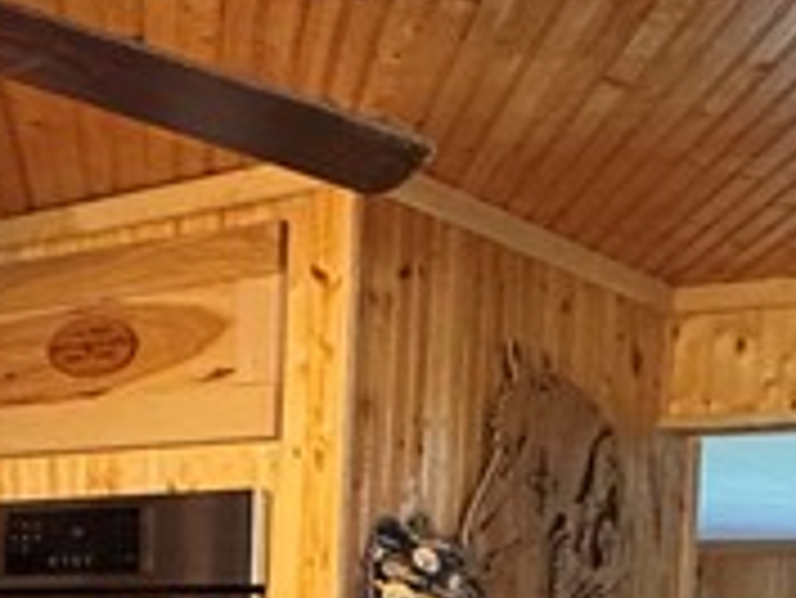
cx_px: 436
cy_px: 796
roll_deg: -2.9
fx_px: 1864
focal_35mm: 81
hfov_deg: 24.1
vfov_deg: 17.1
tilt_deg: -3.3
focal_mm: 2.22
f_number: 2.2
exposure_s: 1/60
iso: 1000
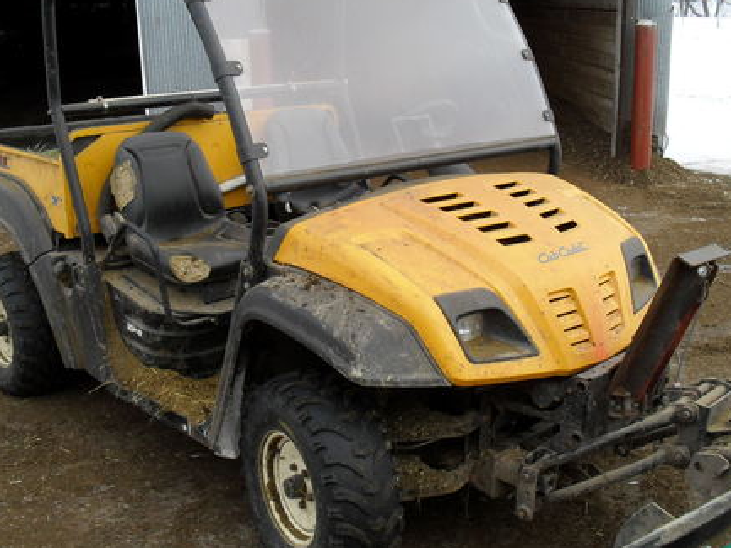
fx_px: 929
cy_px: 280
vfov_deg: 32.9
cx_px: 375
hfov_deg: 42.9
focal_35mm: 44
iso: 100
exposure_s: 1/250
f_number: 3.2
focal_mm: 6.3
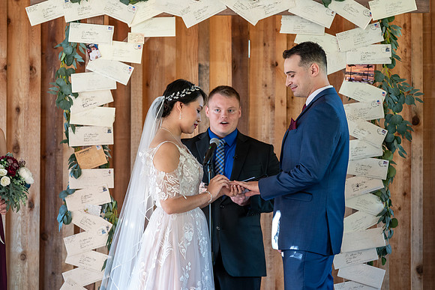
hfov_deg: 17.1
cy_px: 145
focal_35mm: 120
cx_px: 218
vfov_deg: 11.4
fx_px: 1450
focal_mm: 120
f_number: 4
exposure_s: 1/200
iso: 2000
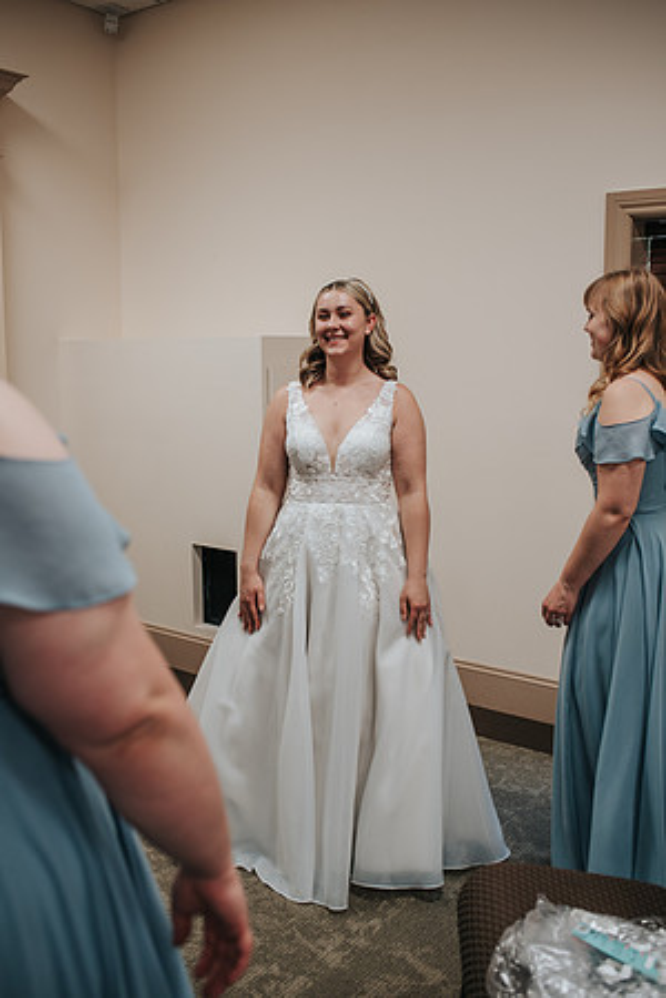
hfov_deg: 37.9
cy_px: 499
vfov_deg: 54.4
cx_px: 333
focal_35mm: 35
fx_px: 971
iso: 280
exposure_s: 1/125
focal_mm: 35
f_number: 2.8
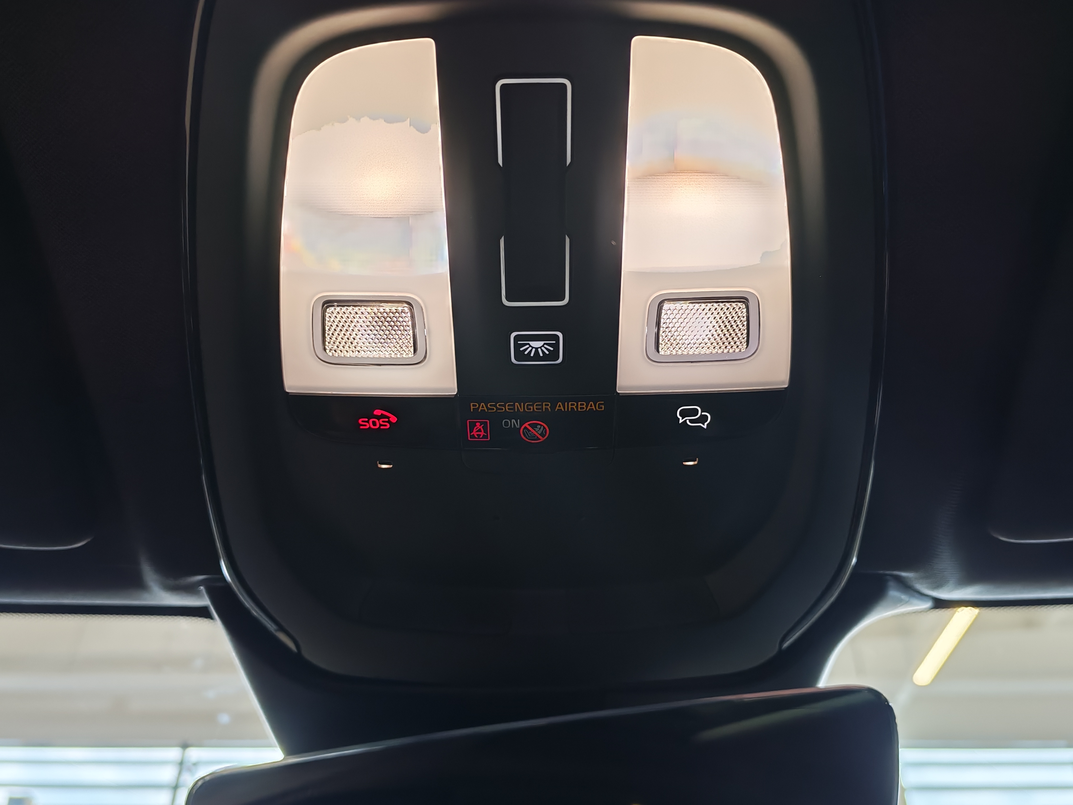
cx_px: 536
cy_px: 402
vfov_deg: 42.9
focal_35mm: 33
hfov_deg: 55.4
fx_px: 1023
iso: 250
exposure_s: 1/100
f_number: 1.9
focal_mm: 6.12
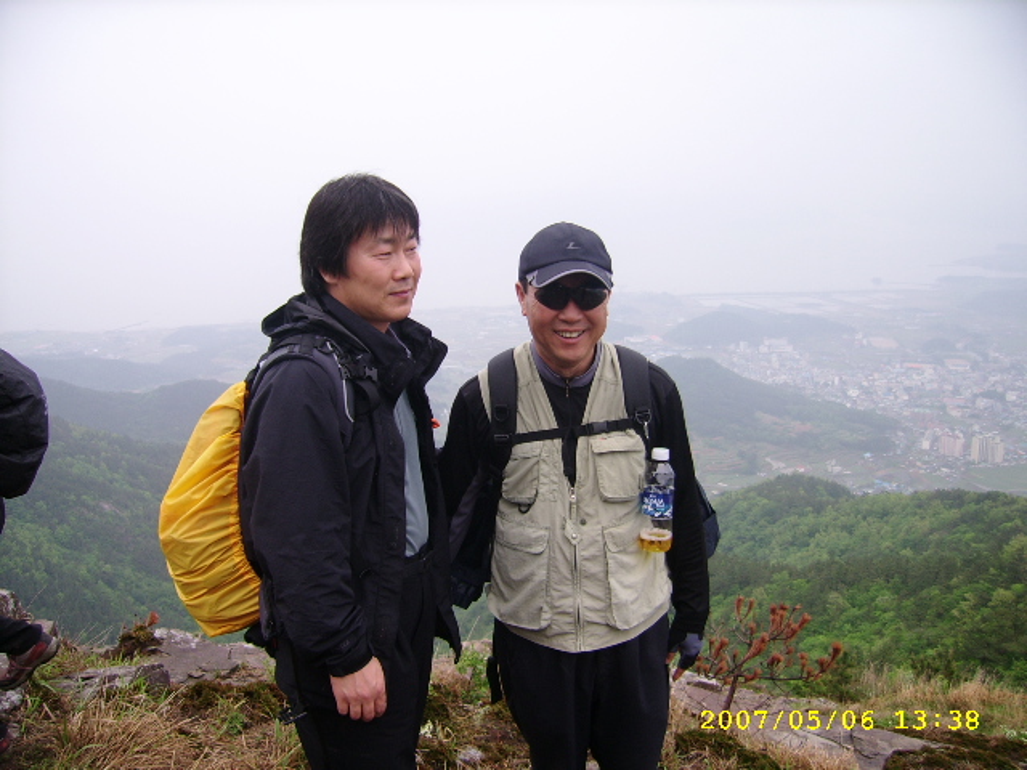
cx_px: 514
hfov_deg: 52.6
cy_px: 385
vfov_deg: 40.7
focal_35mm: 35
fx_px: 1038
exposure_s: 1/385
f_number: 2.8
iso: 50
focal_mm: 5.95
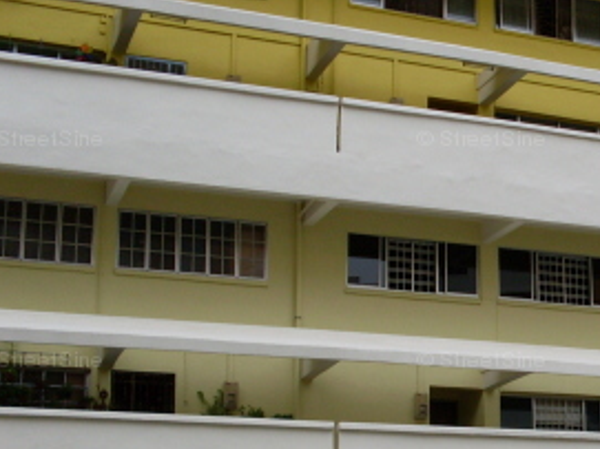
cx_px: 582
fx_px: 1334
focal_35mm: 77
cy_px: 363
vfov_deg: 18.9
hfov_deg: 24.3
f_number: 2.8
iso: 80
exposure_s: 1/250
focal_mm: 6.3
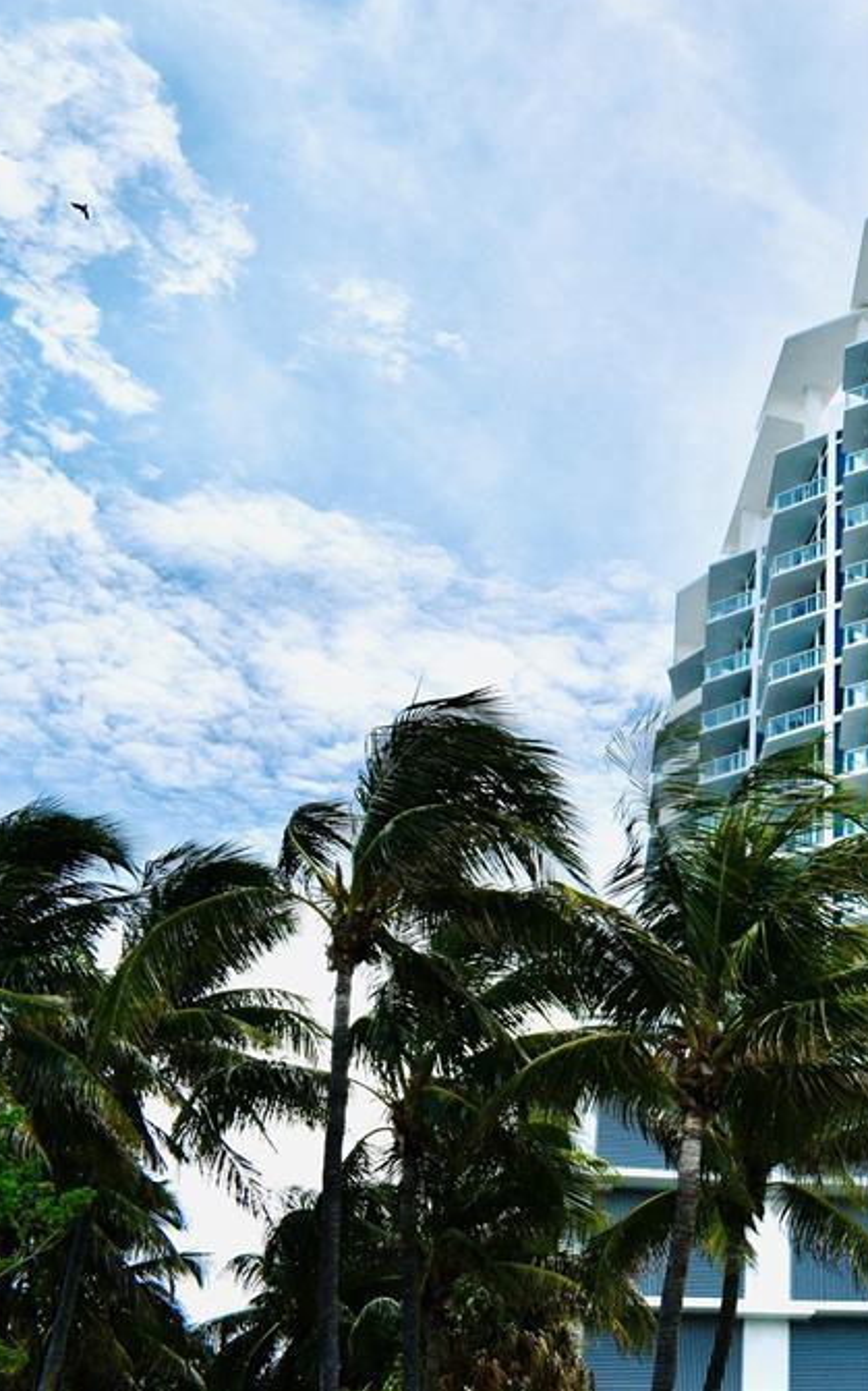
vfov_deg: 47.2
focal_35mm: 42
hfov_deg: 27.5
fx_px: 1591
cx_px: 994
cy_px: 686
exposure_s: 1/200
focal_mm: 18
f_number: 13
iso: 100
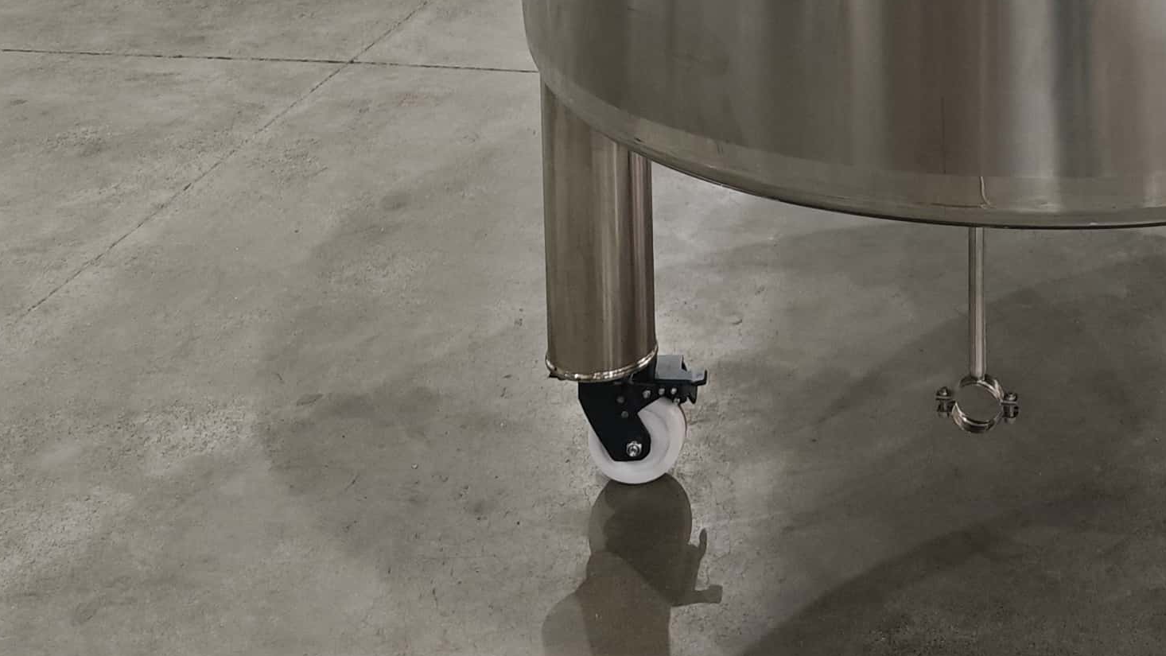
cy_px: -415
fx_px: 2164
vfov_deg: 15.5
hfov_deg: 29.0
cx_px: 1047
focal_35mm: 70
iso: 200
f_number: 1.8
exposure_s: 1/40
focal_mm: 5.43
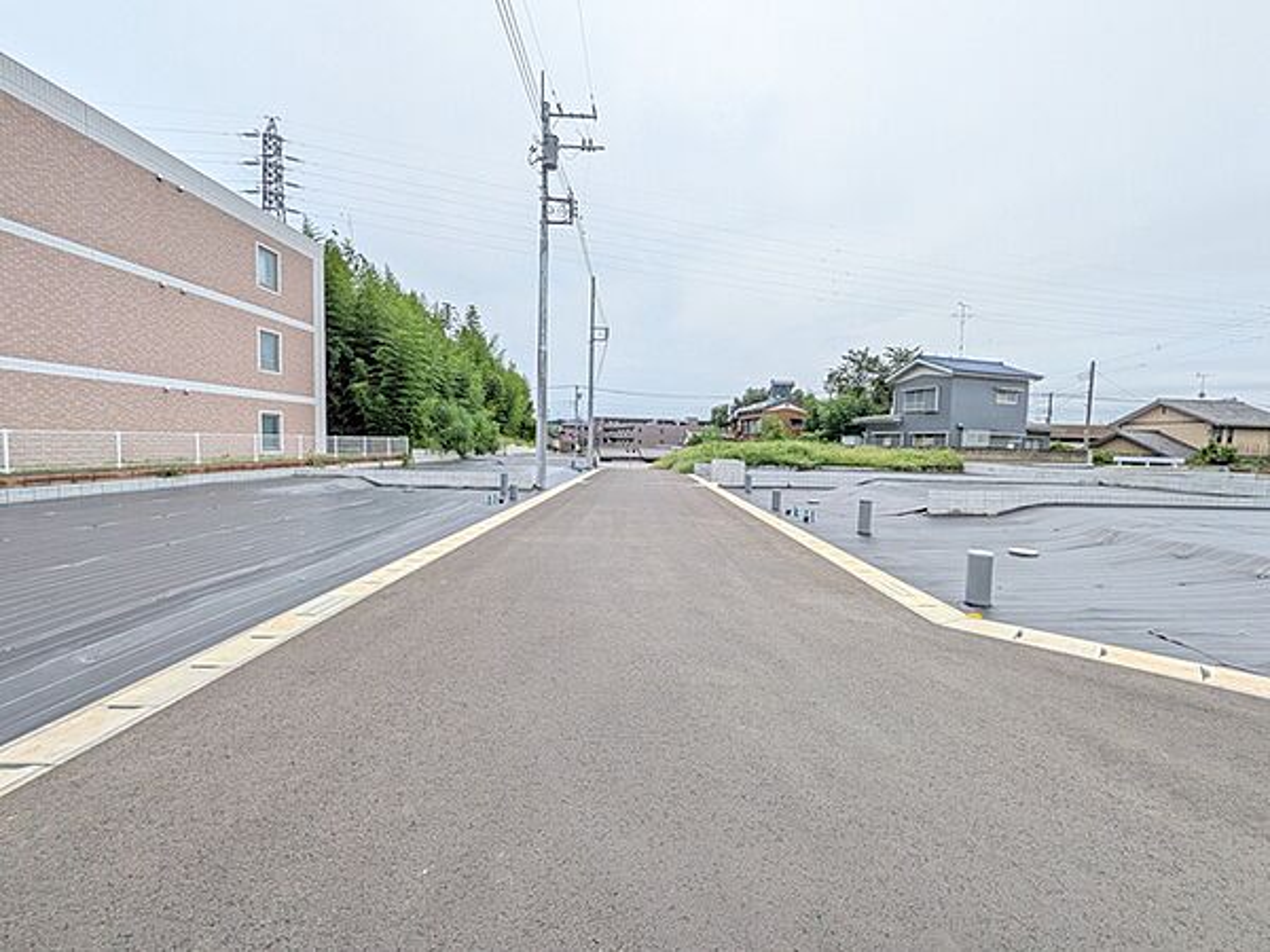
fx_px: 514
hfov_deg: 102.1
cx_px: 635
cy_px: 476
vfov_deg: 85.7
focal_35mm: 14
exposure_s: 1/2188
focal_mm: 1.83
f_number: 2.2
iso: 51
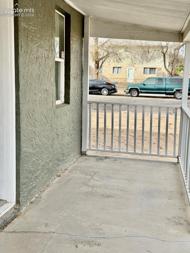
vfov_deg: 38.9
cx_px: 94
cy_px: 129
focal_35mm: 49
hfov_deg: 29.7
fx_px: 359
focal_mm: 6.86
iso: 80
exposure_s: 1/1721
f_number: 1.78
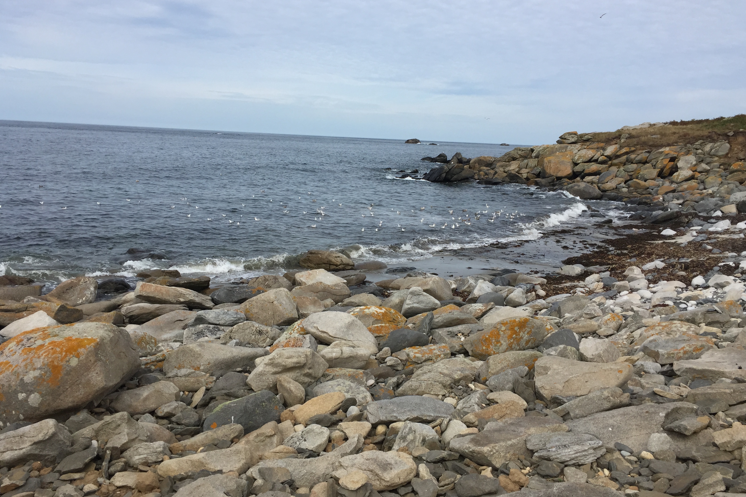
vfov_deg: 42.3
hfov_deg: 60.3
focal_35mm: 31
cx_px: 364
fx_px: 642
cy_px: 243
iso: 32
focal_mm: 4.15
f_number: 2.2
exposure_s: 1/2083
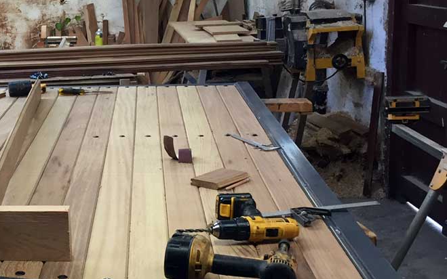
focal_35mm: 70
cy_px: 98
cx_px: 3
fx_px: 853
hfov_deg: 27.7
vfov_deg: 18.6
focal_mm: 4.15
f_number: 2.2
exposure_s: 1/33
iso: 40
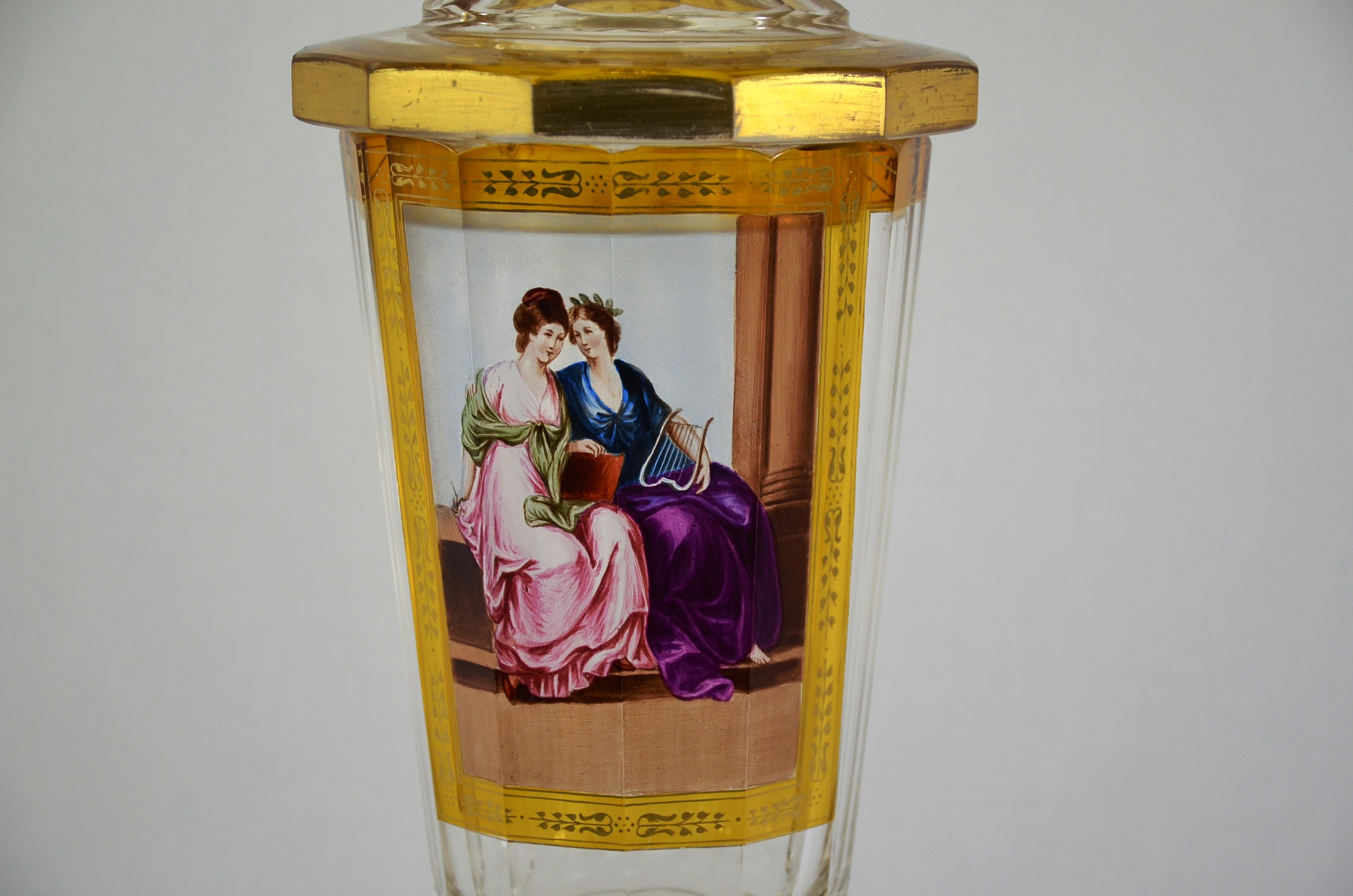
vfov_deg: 13.0
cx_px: 676
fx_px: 3938
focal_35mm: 105
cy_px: 448
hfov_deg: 19.5
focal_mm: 70
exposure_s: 1/400
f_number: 5.3
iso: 400
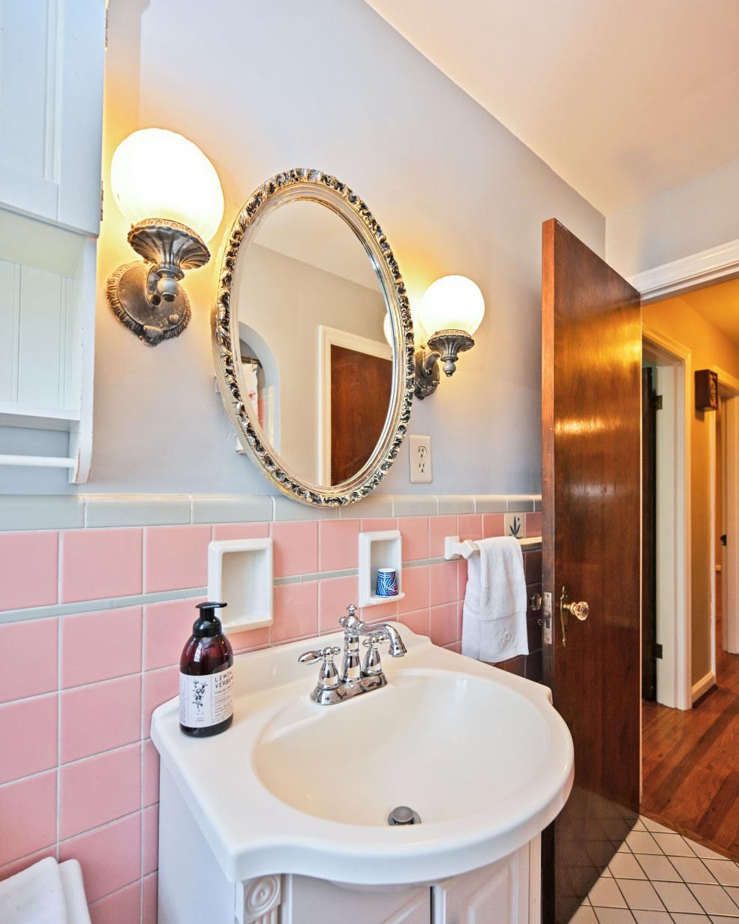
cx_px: 374
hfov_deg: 80.4
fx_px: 438
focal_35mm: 16
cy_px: 490
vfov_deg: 93.0
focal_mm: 14
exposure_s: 1/60
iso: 250
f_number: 4
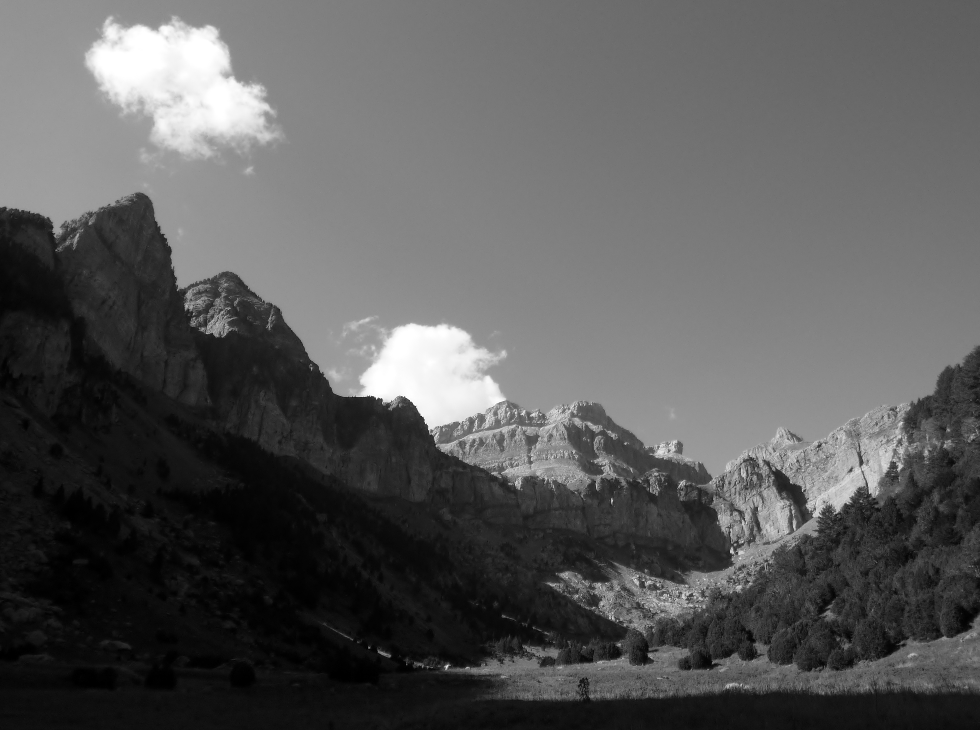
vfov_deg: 48.1
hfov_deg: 61.8
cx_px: 490
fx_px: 819
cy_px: 365
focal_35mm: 29
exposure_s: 1/500
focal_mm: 4.7
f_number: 5
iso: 100
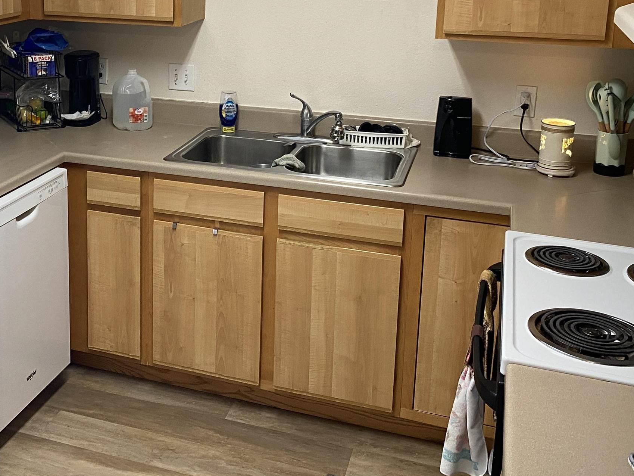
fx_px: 861
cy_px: 109
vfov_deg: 30.3
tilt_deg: -12.1
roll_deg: -0.3
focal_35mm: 47
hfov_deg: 39.1
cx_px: 141
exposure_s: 1/60
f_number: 1.8
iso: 100
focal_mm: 4.25
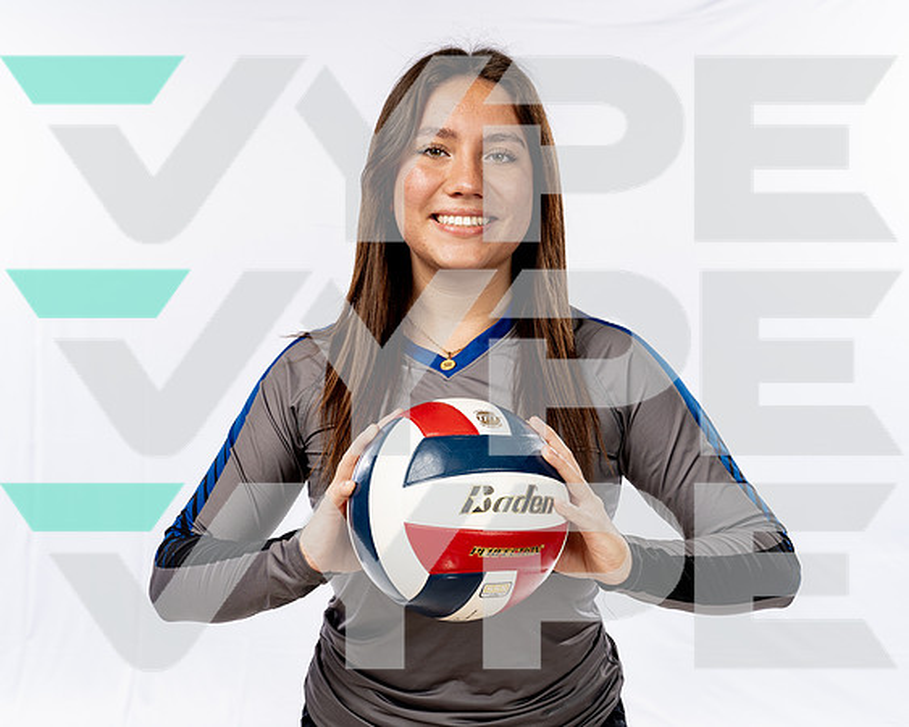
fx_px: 1344
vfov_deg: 30.2
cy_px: 352
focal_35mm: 50
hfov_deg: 37.4
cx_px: 469
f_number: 5.6
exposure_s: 1/250
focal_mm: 43
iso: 160
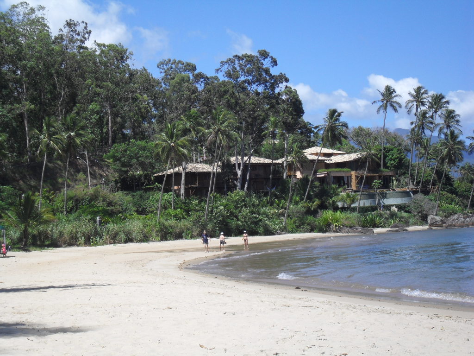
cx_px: 237
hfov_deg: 25.3
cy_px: 178
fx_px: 1054
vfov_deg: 19.1
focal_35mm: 77
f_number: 5
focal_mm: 13.6
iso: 100
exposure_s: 1/500
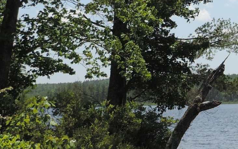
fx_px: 694
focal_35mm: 107
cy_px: 60
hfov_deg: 19.0
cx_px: 234
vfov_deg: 12.2
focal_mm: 4.3
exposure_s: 1/1250
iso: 80
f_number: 3
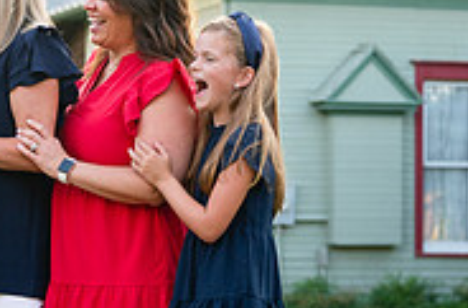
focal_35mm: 172
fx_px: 2227
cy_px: 235
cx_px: -212
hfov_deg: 11.5
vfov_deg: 7.9
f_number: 2.8
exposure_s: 1/320
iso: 200
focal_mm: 50
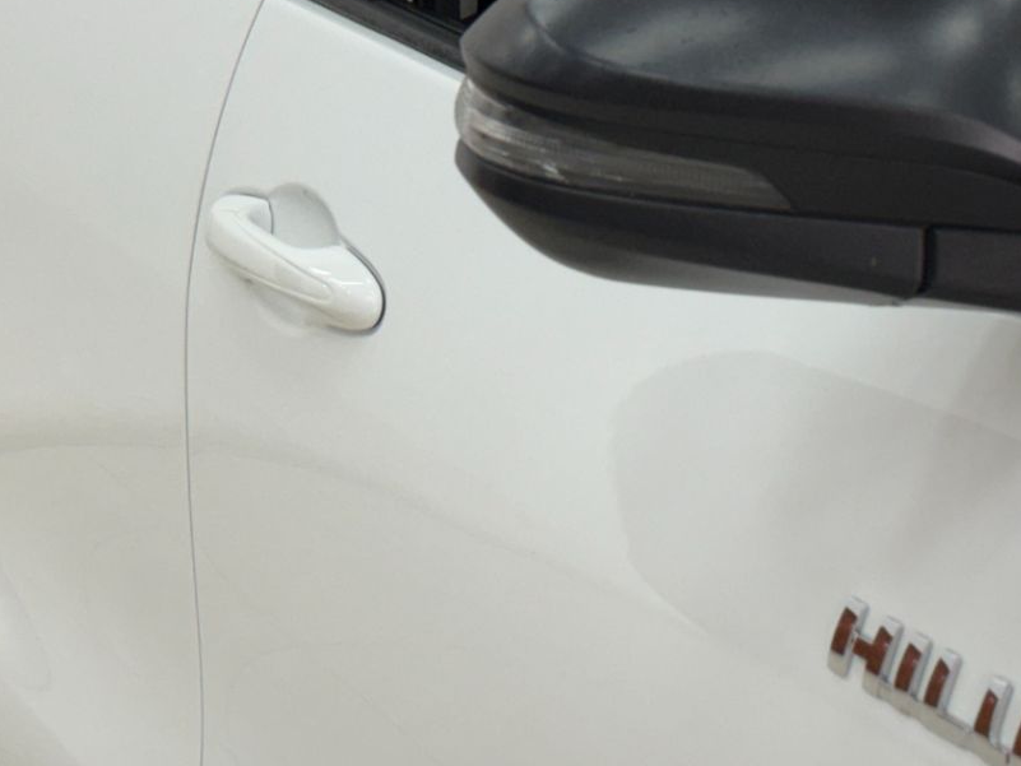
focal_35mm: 115
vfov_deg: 12.8
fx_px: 3392
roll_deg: -0.1
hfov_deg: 17.1
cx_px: 627
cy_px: 83
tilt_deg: -8.7
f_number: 1.78
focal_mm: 6.76
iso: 64
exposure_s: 1/205
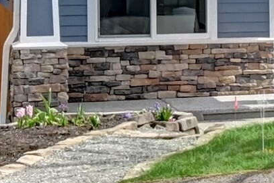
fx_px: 571
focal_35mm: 75
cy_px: -192
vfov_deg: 14.7
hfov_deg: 25.0
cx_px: 307
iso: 3200
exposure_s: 1/640
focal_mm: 12
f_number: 11
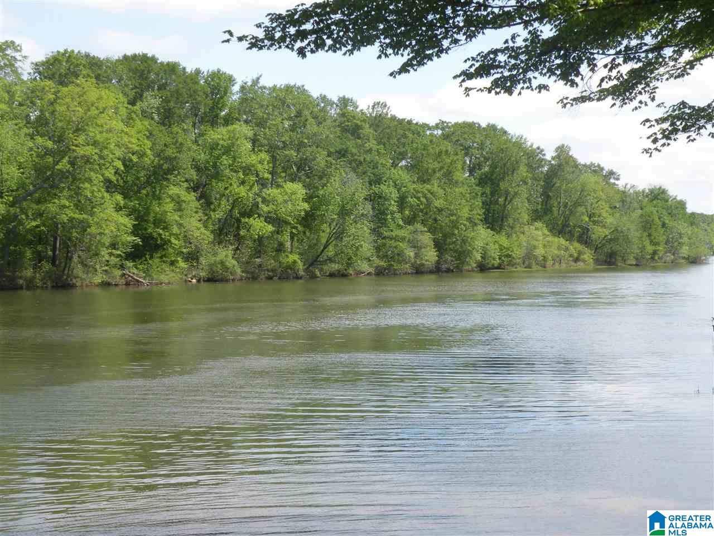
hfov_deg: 29.0
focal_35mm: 67
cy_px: 268
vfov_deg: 21.9
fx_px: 1382
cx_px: 357
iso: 64
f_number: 5.6
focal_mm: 11.9
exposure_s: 1/193
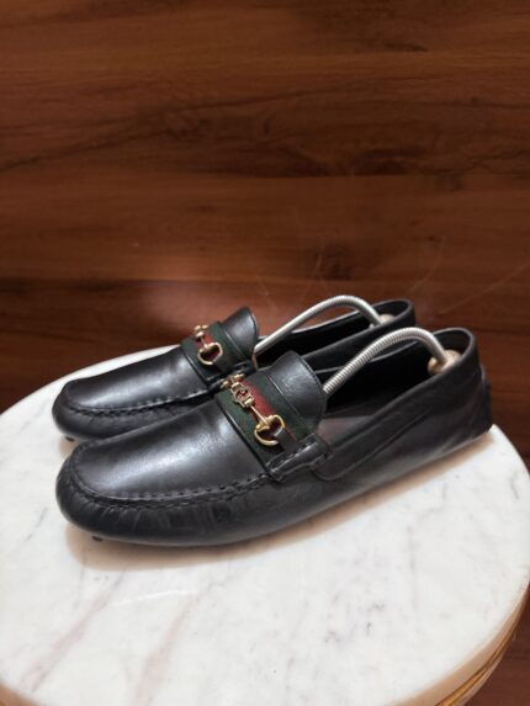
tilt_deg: -23.1
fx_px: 490
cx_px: 265
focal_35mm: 24
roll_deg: +0.9
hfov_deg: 56.8
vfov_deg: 71.6
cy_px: 353
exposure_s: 1/50
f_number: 1.78
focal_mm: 6.76
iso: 320
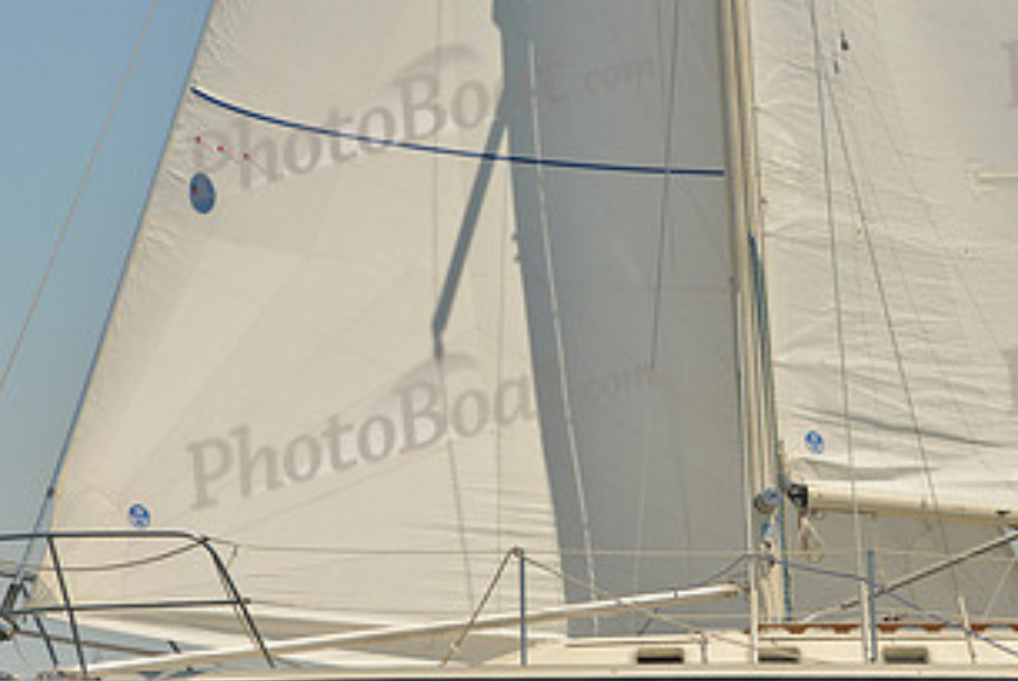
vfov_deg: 10.3
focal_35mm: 133
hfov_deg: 15.3
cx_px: 831
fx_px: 3764
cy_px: 549
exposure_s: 1/640
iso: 200
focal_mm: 70
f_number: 8
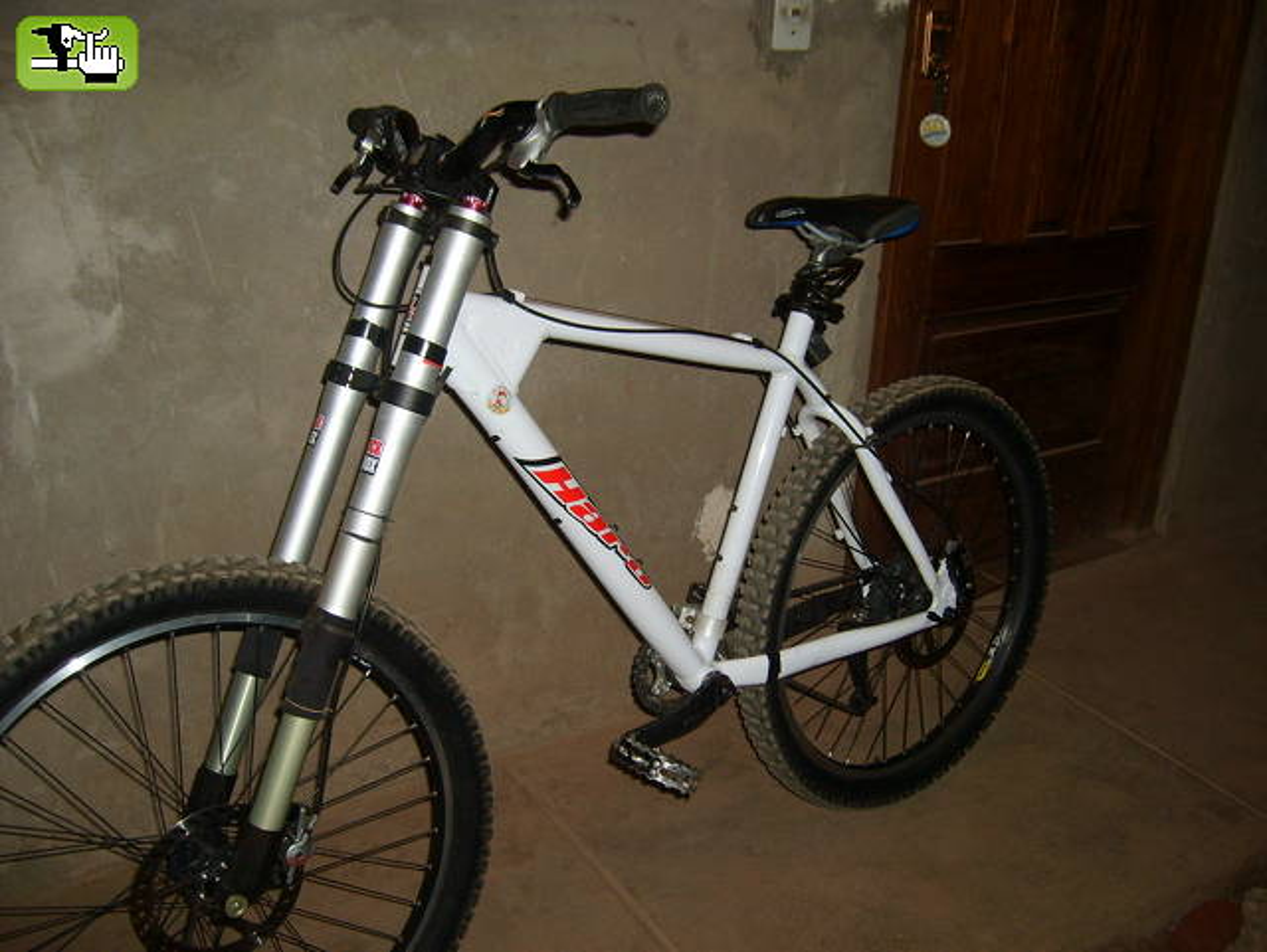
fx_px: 1282
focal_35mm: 35
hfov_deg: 52.6
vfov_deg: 40.7
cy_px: 476
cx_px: 634
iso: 100
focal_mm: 5.8
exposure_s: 1/45
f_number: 2.8
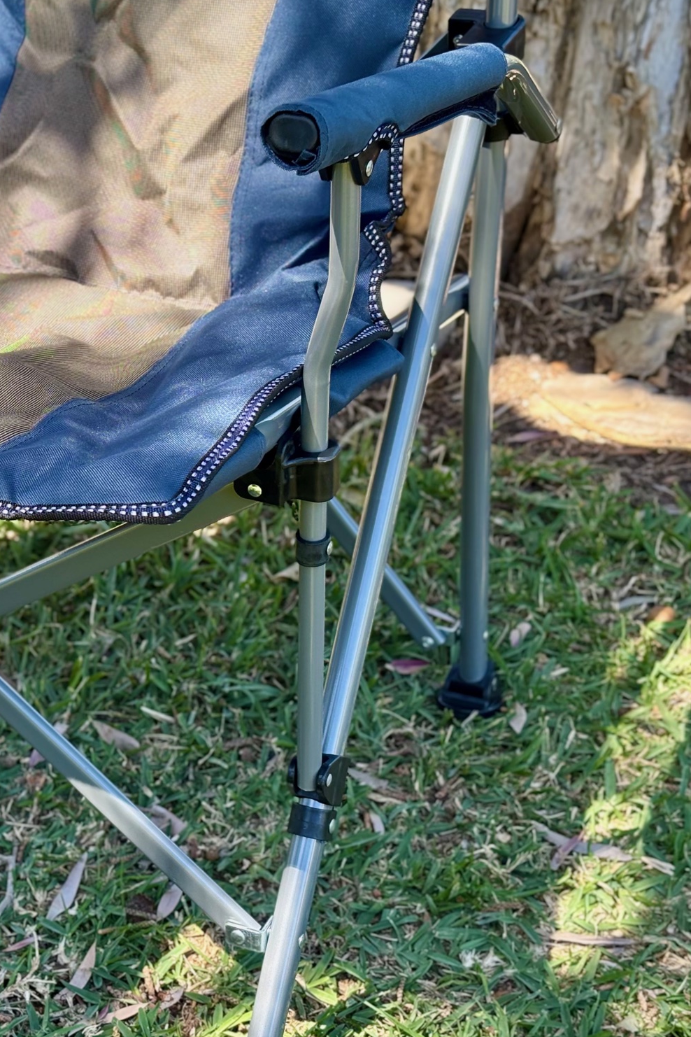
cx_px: 10
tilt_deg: -27.4
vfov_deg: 27.7
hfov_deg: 18.2
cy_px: 517
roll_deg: +4.5
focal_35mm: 73
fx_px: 2102
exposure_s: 1/413
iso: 32
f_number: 1.6
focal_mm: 5.96
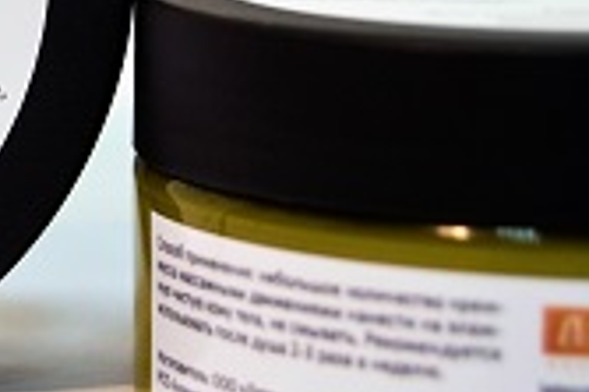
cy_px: -41
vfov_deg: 6.8
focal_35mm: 202
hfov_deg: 10.1
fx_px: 3302
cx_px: -85
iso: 100
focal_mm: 50
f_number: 5.6
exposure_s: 1/15
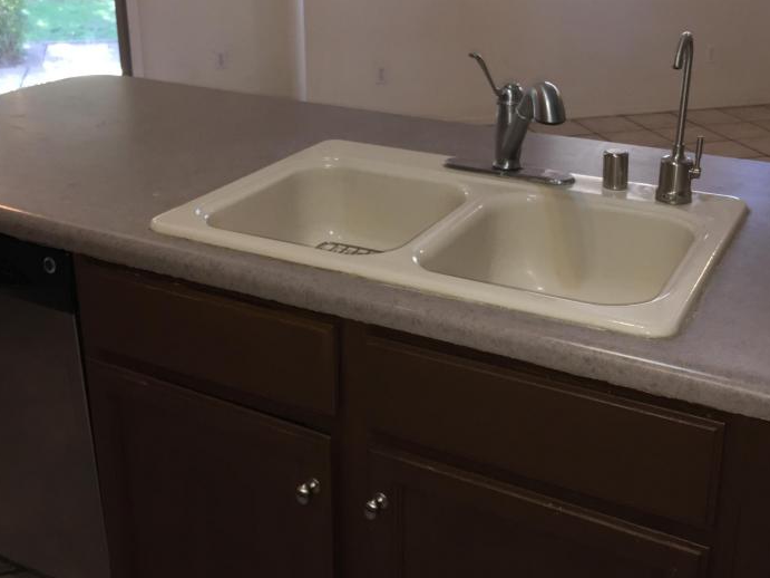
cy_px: 212
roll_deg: -0.6
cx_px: 420
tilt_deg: -19.2
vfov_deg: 33.4
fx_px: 956
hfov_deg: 43.8
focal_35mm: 43
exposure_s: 1/30
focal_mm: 4.15
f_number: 2.2
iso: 80
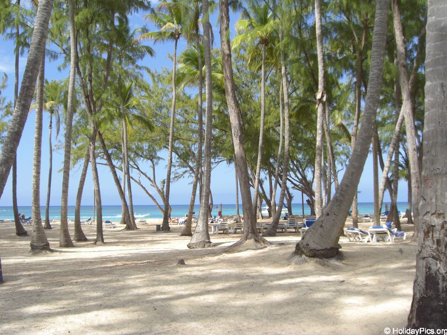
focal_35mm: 39
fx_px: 503
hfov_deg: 47.9
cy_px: 166
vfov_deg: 36.8
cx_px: 220
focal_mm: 6.2
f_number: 2.7
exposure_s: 1/800
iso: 64
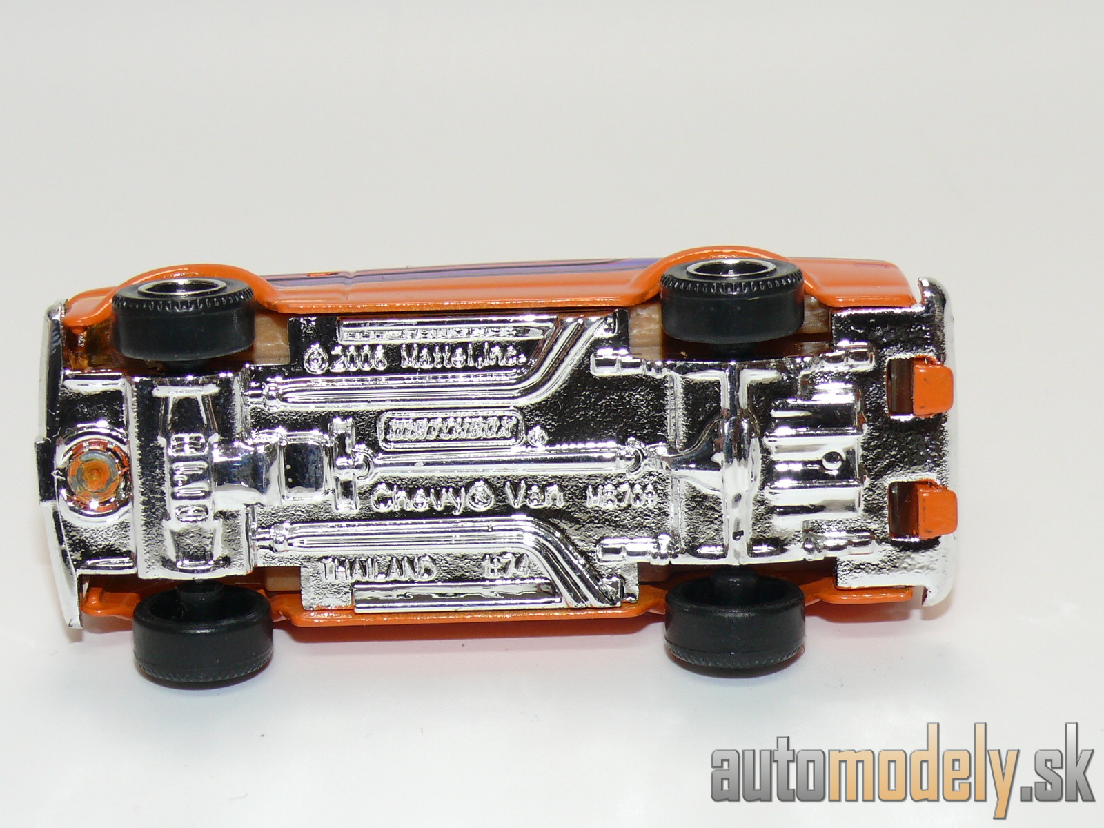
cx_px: 552
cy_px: 414
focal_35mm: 102
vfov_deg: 14.5
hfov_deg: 19.3
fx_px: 3253
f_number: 4
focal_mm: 13.3
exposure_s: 1/30
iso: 100
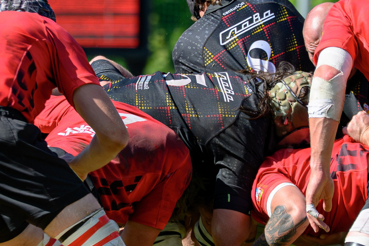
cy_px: 162
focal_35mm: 783
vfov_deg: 1.8
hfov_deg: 2.6
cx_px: 161
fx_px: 8023
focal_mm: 200
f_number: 4
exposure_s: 1/4000
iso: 400
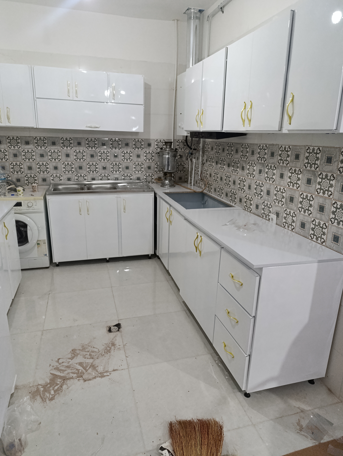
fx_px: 303
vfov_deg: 73.8
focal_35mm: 23
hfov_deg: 59.0
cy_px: 228
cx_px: 172
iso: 1250
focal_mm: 6.14
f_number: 1.6
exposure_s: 1/50
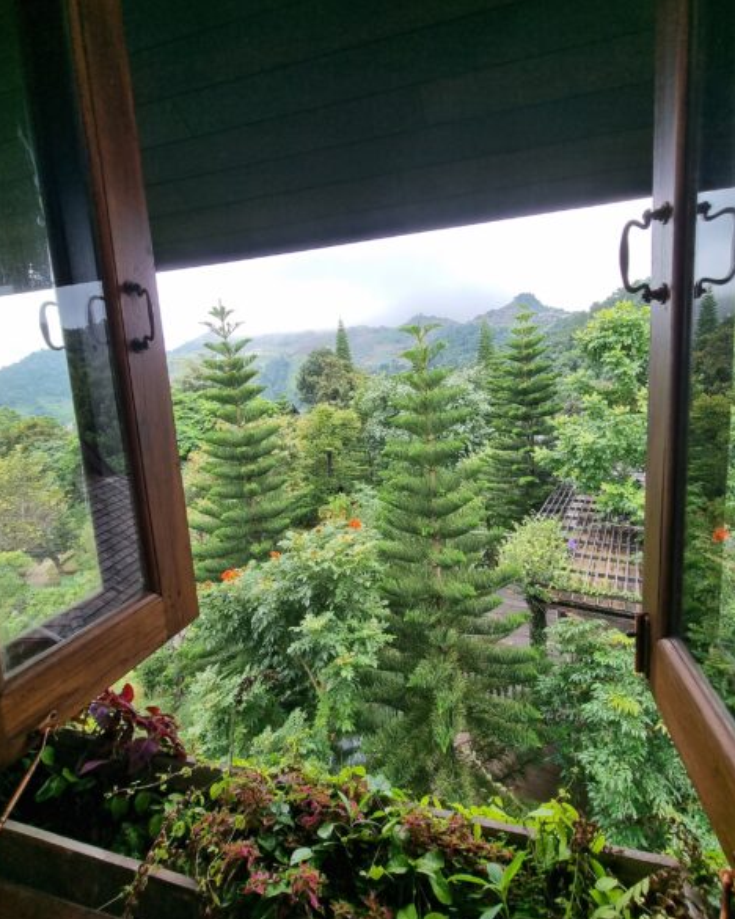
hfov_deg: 83.9
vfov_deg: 96.7
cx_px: 392
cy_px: 441
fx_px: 408
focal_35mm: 15
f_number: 2.2
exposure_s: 1/201
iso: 50
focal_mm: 2.2
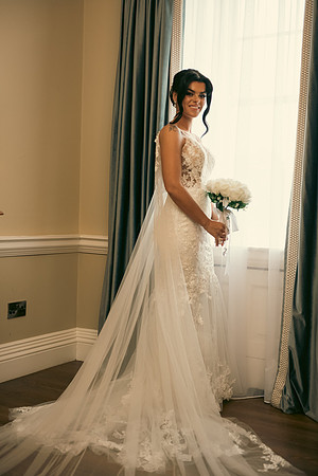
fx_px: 636
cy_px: 238
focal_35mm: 48
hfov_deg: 28.1
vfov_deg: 41.1
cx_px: 159
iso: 800
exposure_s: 1/160
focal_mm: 48
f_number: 3.5
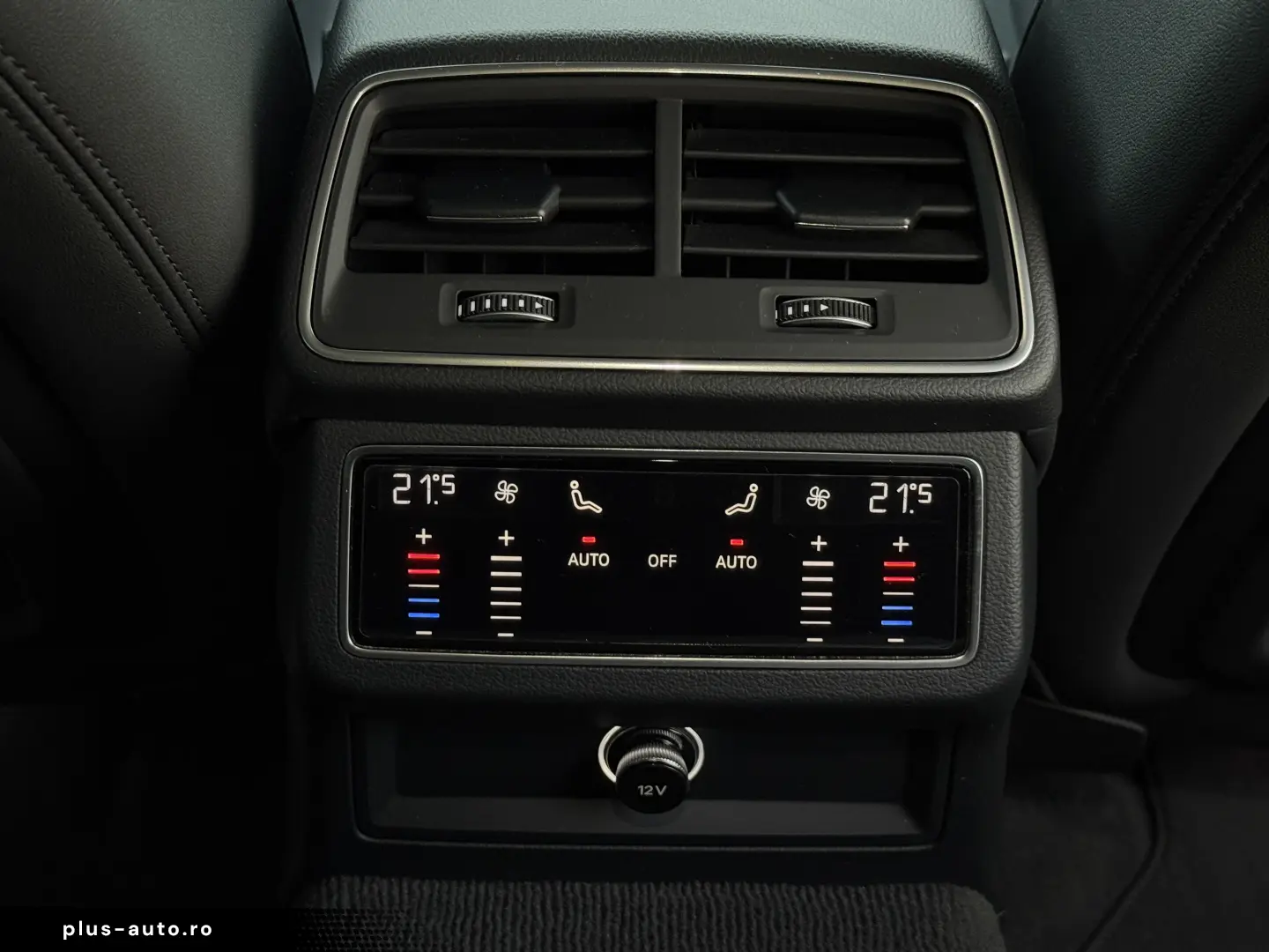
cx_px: 634
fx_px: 1760
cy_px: 476
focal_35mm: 48
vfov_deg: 30.3
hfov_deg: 39.7
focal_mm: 6.76
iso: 400
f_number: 1.78
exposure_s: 1/40
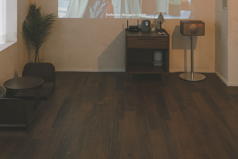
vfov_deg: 25.3
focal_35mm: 49
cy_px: -21
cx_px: 118
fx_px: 324
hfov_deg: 40.3
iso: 500
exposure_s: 1/50
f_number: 2.8
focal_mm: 32
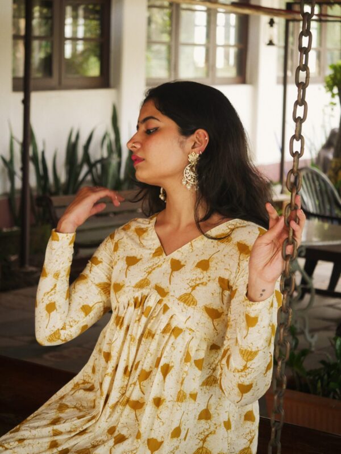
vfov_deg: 21.8
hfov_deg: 16.4
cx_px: 170
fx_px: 1181
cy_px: 227
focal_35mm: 90
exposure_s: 1/250
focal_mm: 45
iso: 1600
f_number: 4
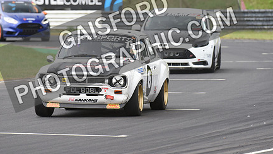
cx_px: 119
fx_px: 3454
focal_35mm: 477
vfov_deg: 2.6
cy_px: 39
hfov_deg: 4.5
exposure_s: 1/1000
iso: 2000
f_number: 5.6
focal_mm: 340
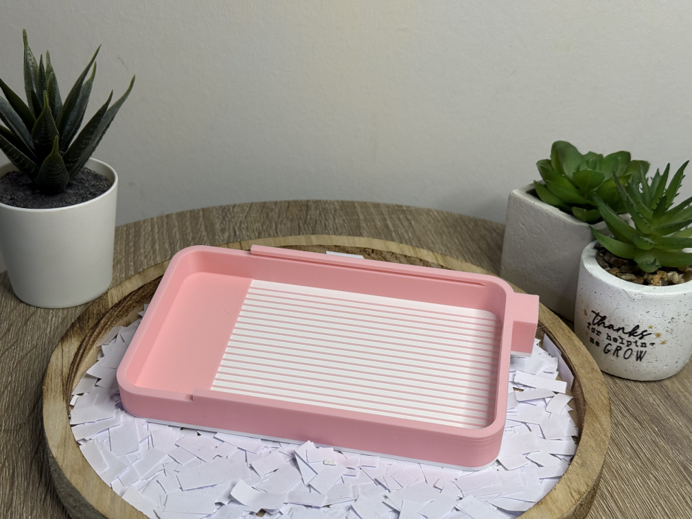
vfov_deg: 30.3
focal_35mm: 48
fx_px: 960
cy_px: 260
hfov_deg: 39.7
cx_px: 346
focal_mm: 6.8
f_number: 1.8
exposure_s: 1/100
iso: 80
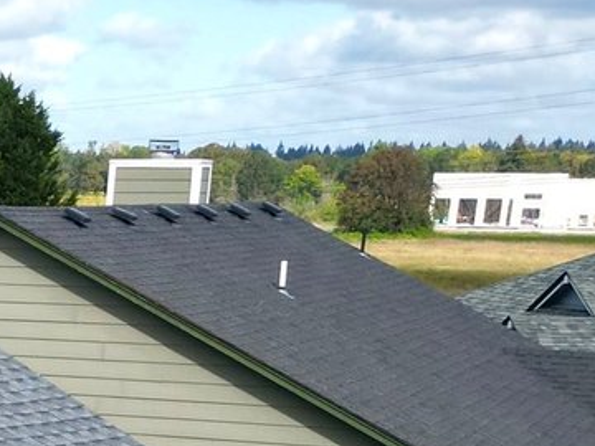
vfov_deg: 11.0
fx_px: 2200
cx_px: -569
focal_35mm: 128
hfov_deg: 13.4
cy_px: 752
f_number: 1.7
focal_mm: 6.72
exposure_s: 1/3000
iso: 150
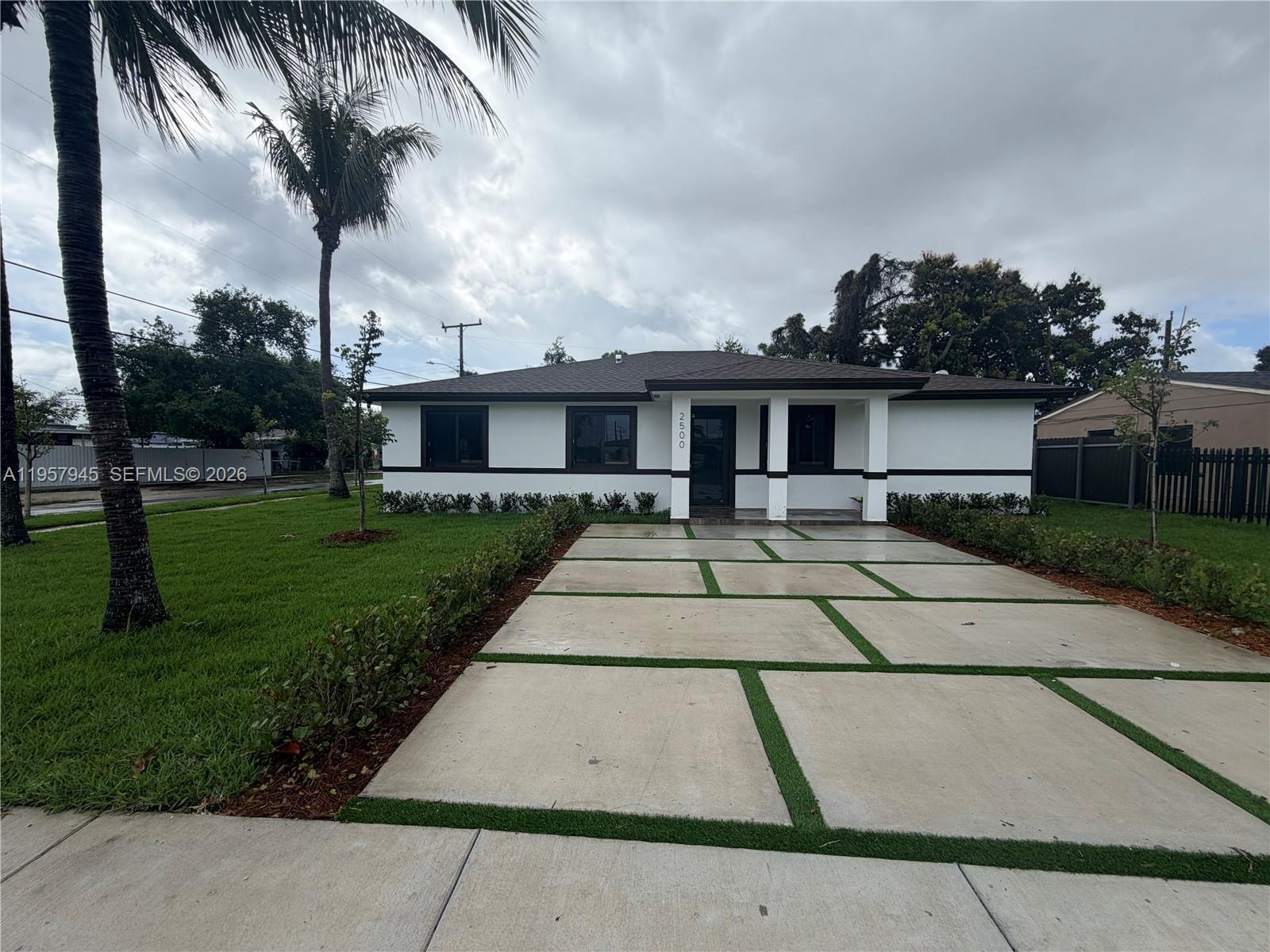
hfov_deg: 102.1
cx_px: 635
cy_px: 476
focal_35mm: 14
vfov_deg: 85.7
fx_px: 514
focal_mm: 2.22
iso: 20
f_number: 2.2
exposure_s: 1/1017
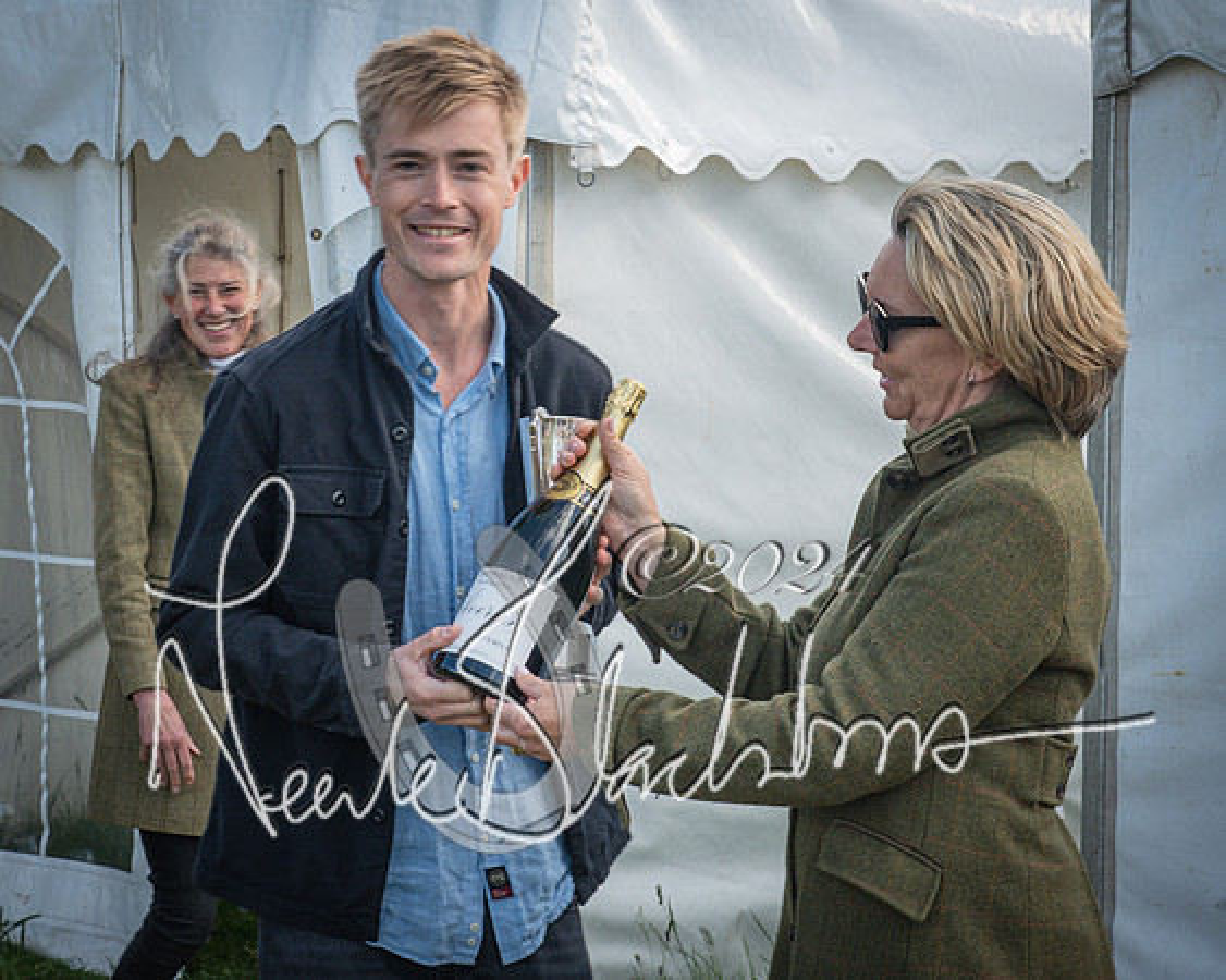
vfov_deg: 16.9
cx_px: 618
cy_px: 551
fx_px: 3307
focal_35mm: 91
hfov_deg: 21.0
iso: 200
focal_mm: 48
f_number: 9
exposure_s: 1/60
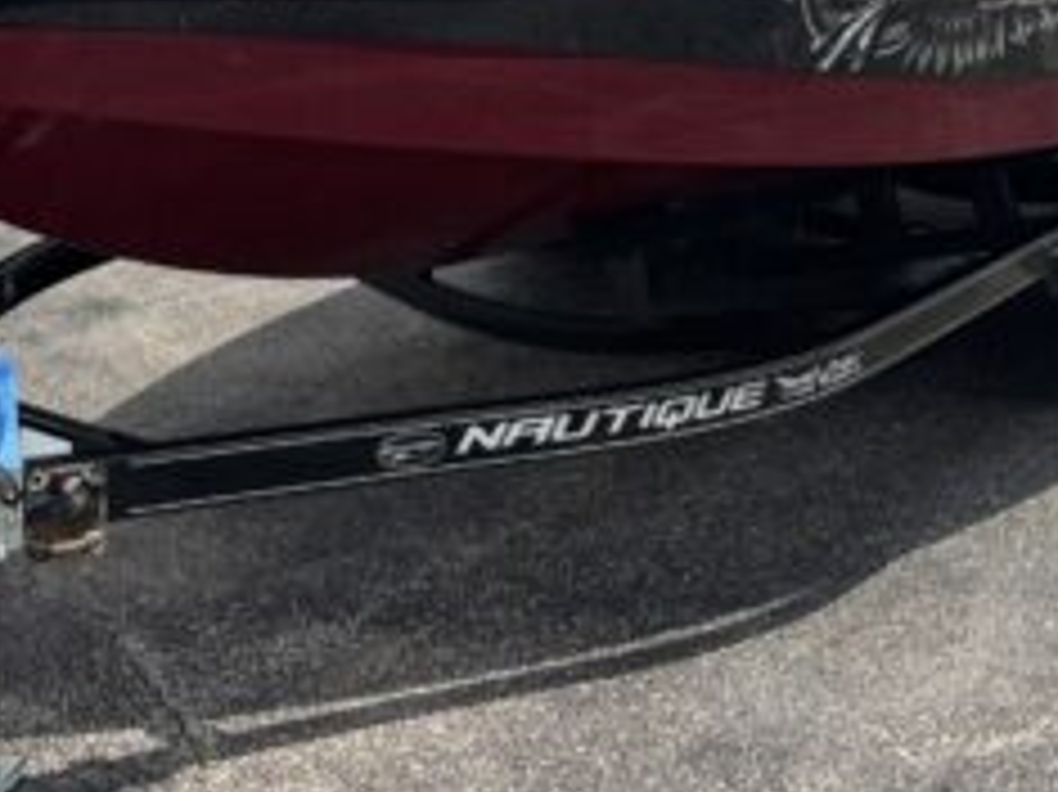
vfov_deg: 23.3
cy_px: -86
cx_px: 407
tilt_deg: -2.1
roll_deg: +2.0
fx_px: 1802
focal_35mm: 59
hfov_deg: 32.6
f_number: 1.6
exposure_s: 1/2639
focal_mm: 5.96
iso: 50
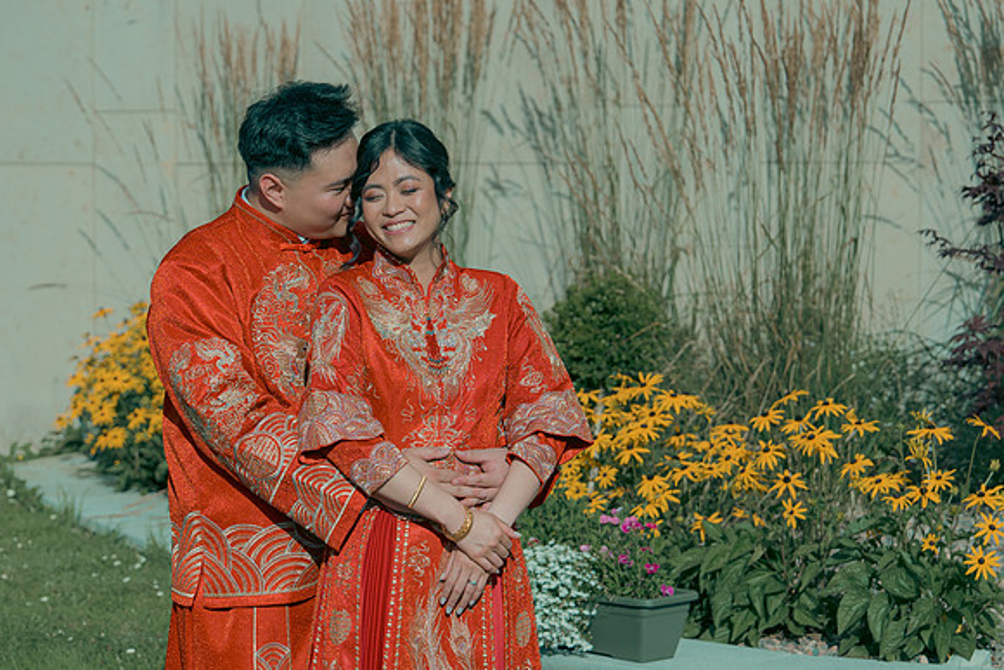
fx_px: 2929
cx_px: 502
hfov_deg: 19.5
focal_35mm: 105
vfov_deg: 13.0
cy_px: 335
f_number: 3.5
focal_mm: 70
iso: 125
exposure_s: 1/2000
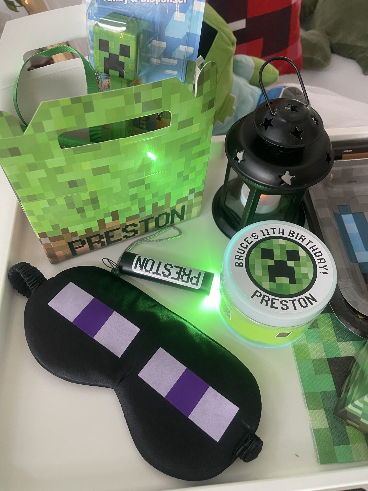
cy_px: 246
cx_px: 184
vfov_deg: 69.4
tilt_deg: -59.2
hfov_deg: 54.9
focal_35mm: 25
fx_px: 354
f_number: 1.6
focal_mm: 5.1
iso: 200
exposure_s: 1/60
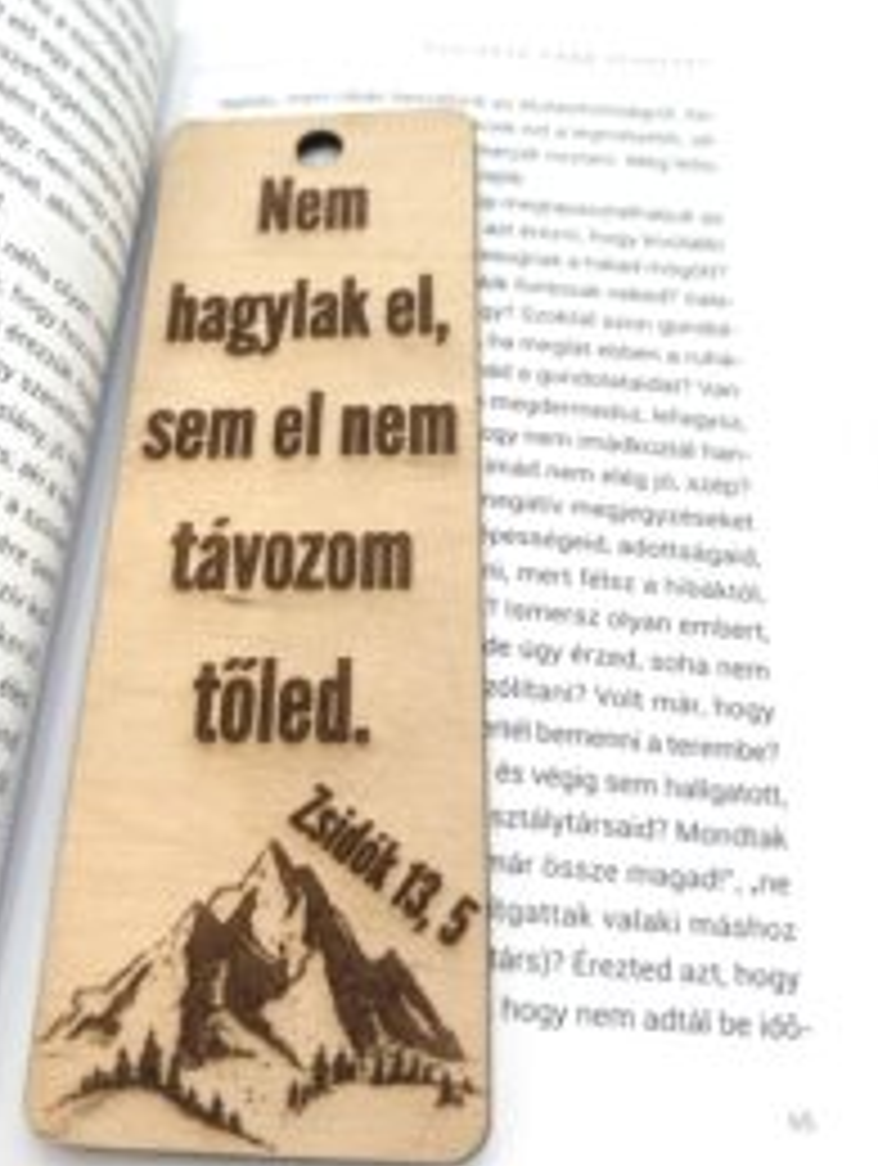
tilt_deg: -59.6
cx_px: 329
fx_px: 1248
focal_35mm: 37
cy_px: 419
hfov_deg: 38.5
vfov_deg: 49.5
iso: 80
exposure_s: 1/1131
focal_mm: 6.86
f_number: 1.78
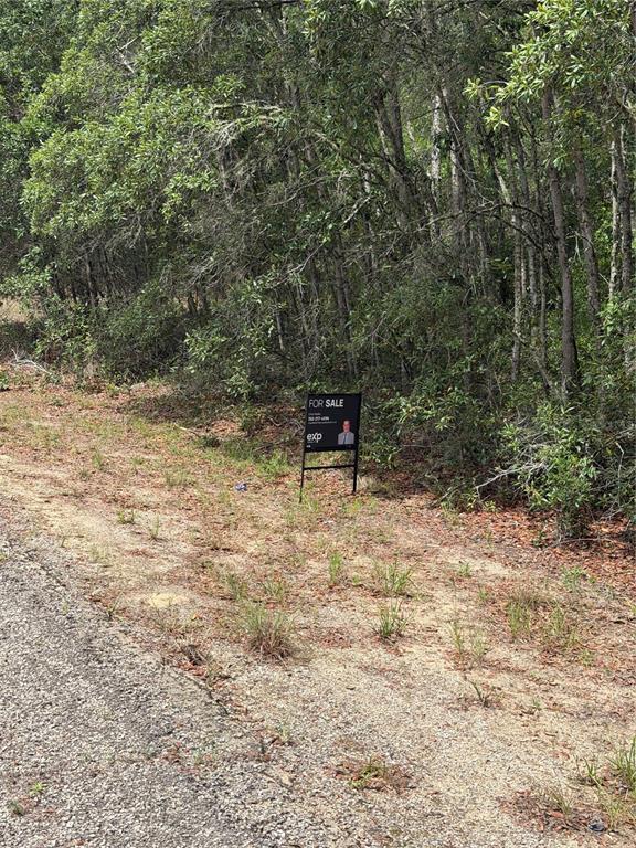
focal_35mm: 48
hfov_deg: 30.3
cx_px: 318
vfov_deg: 39.7
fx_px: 1176
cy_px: 424
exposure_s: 1/2667
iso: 64
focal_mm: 6.76
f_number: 1.78
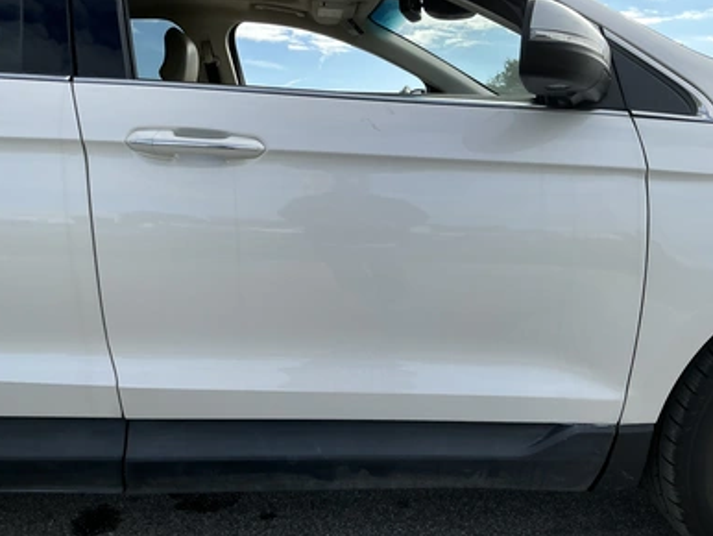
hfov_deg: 61.6
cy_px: 274
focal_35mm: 29
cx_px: 358
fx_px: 598
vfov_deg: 48.3
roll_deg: -0.4
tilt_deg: -10.4
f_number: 1.8
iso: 25
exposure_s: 1/1121
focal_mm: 3
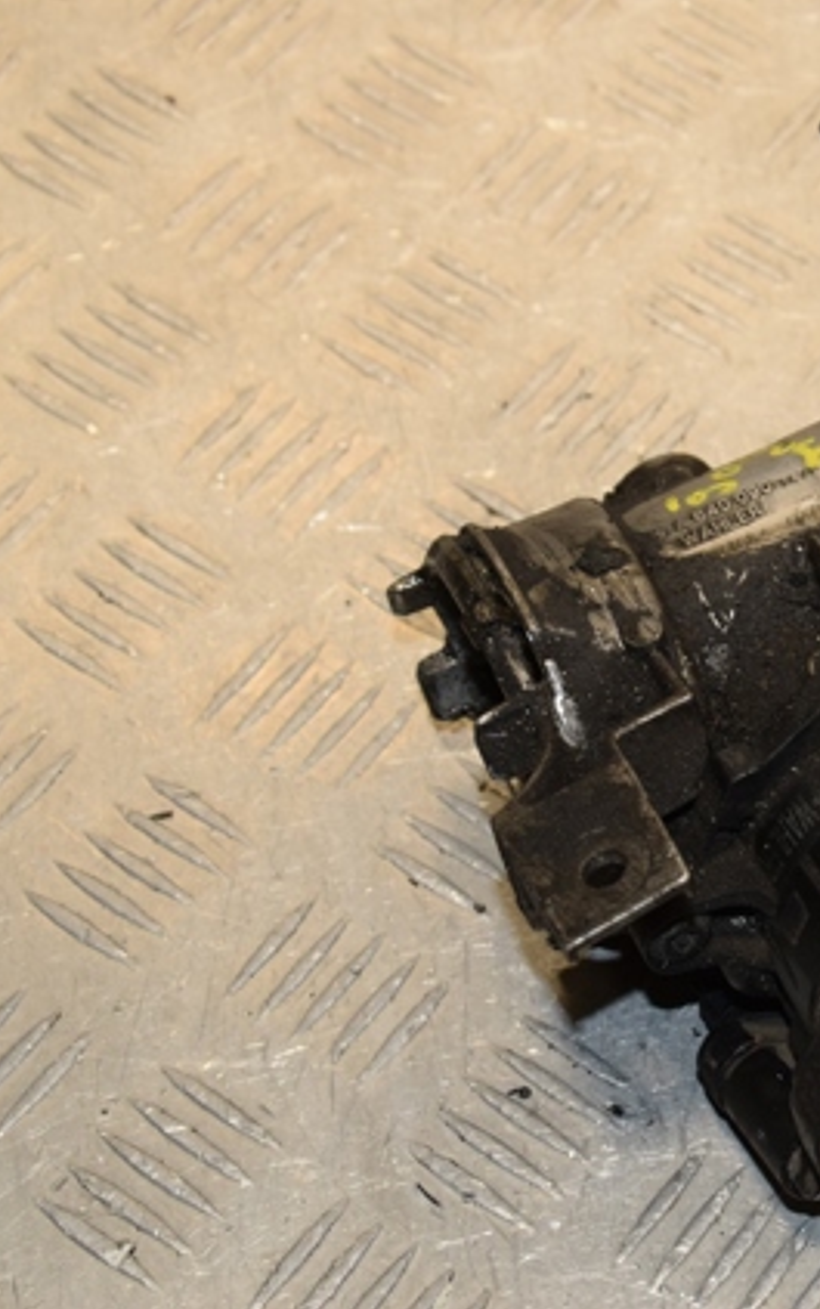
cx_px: 770
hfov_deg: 13.4
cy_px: 656
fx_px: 3462
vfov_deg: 21.4
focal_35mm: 97
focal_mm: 42
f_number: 7.1
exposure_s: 1/200
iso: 800
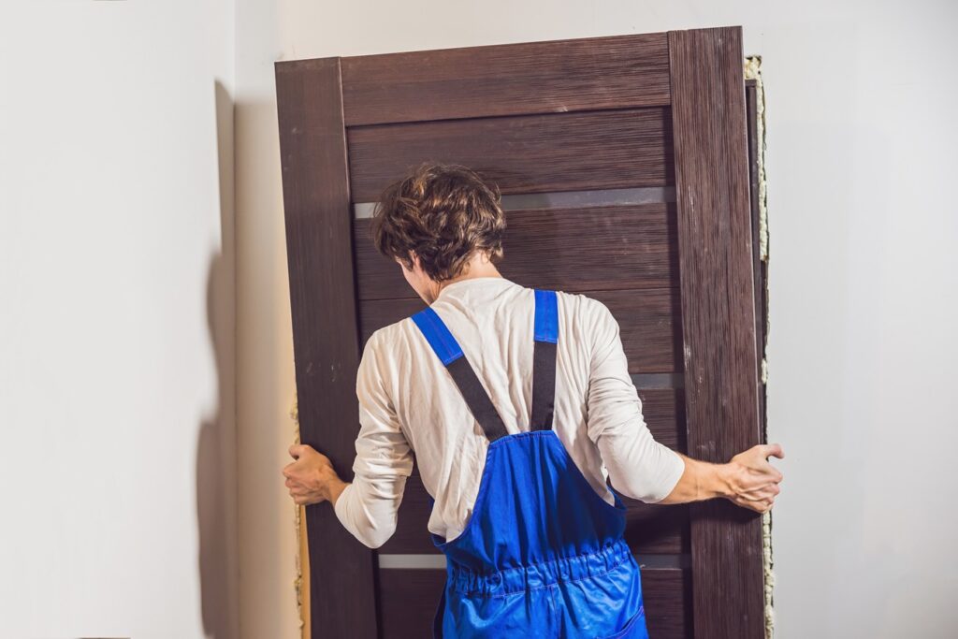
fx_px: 1331
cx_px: 479
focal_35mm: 50
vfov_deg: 27.0
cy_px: 320
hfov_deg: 39.6
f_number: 2.8
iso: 640
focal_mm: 50
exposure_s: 1/125
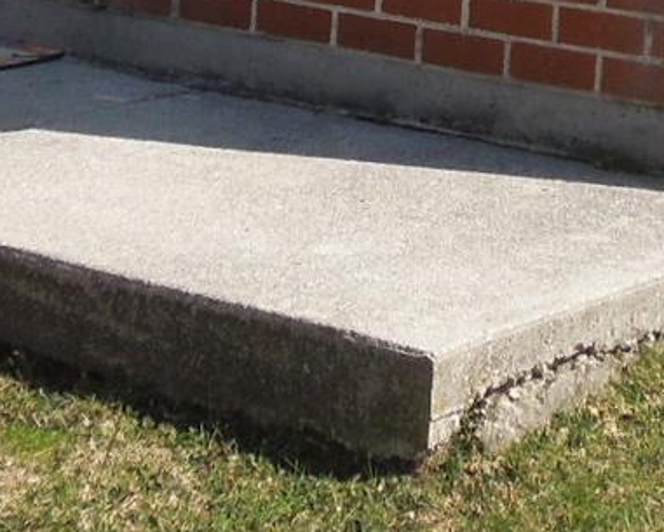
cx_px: 511
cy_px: -569
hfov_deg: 14.6
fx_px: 2575
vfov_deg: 10.7
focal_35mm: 131
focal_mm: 4.5
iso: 100
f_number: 3.3
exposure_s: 1/800
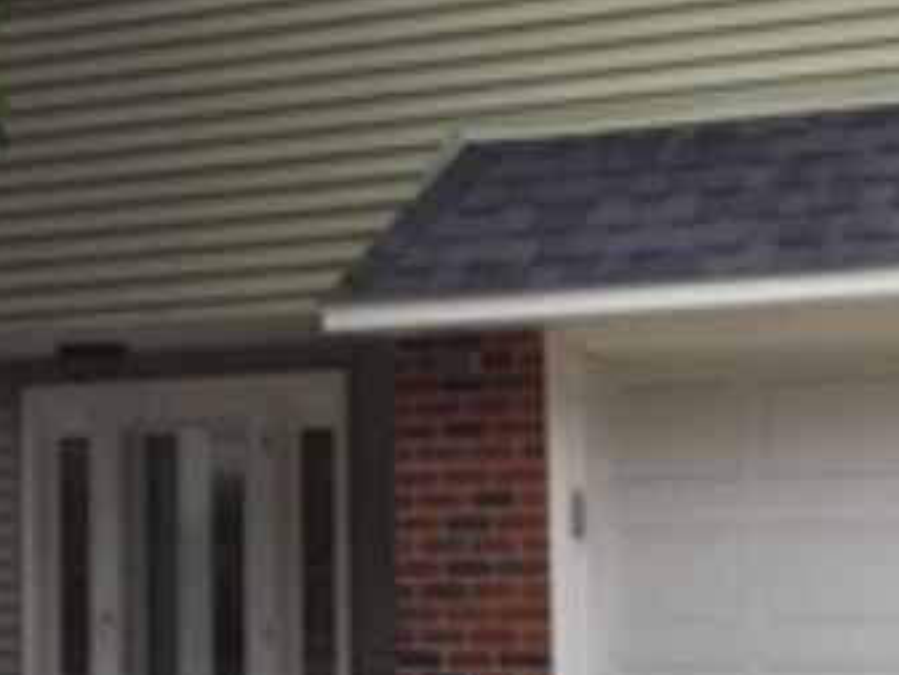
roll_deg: +0.1
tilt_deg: +5.6
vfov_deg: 12.0
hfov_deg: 15.9
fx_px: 3222
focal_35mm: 124
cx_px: 309
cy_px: 277
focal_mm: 4.15
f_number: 2.2
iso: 40
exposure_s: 1/60
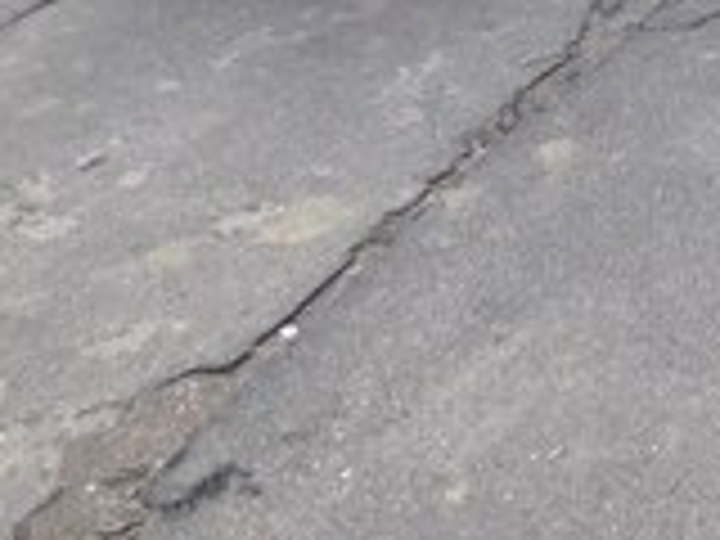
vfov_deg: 15.2
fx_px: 1810
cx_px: 824
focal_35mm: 87
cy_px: -364
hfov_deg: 21.2
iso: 40
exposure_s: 1/161
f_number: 1.9
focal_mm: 3.7
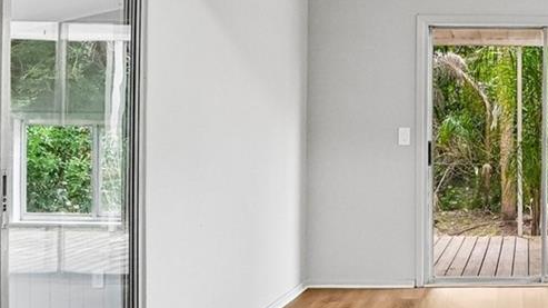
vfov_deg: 23.5
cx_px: 561
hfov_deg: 36.1
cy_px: 129
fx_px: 741
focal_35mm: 51
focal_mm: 10
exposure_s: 1/30
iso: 500
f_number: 8
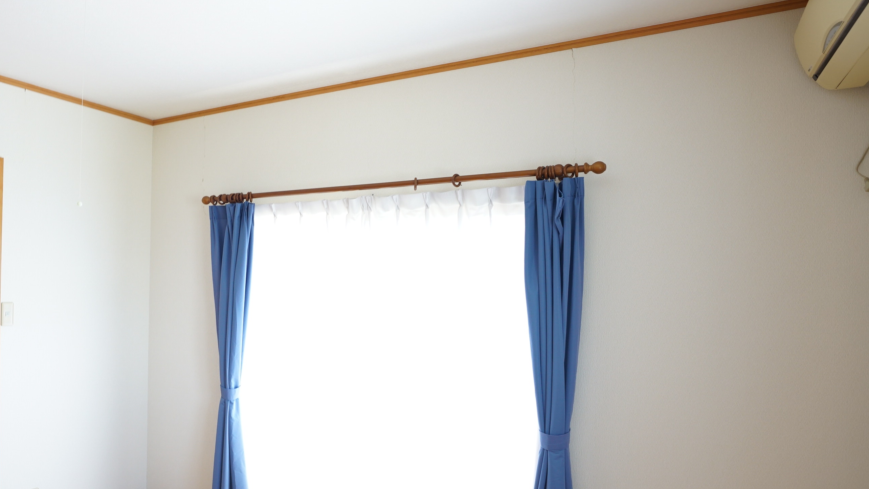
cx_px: 255
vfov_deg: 44.3
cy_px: 275
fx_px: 599
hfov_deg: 68.8
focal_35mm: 26
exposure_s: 1/40
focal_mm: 16
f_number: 4.5
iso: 800
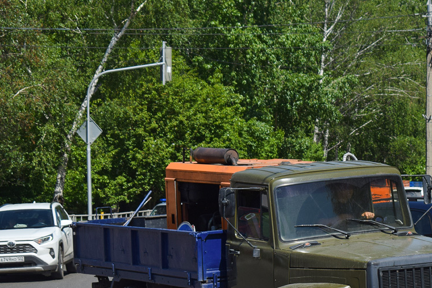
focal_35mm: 132
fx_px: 1582
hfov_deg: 15.5
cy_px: 208
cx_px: 314
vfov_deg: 10.4
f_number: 6.3
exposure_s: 1/1250
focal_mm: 55
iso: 200
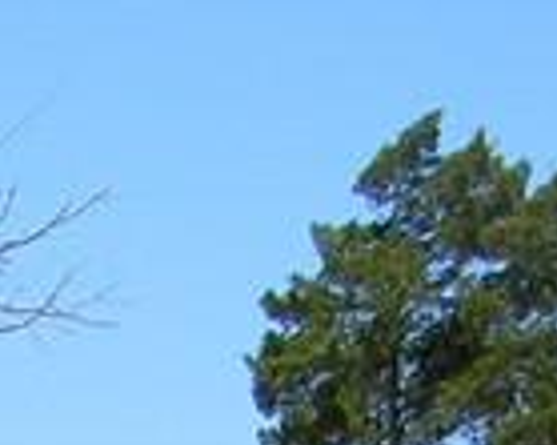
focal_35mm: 202
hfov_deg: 8.3
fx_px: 3328
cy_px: 1243
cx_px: -1034
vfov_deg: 7.0
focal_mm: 5
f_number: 3.5
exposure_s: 1/629
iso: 80
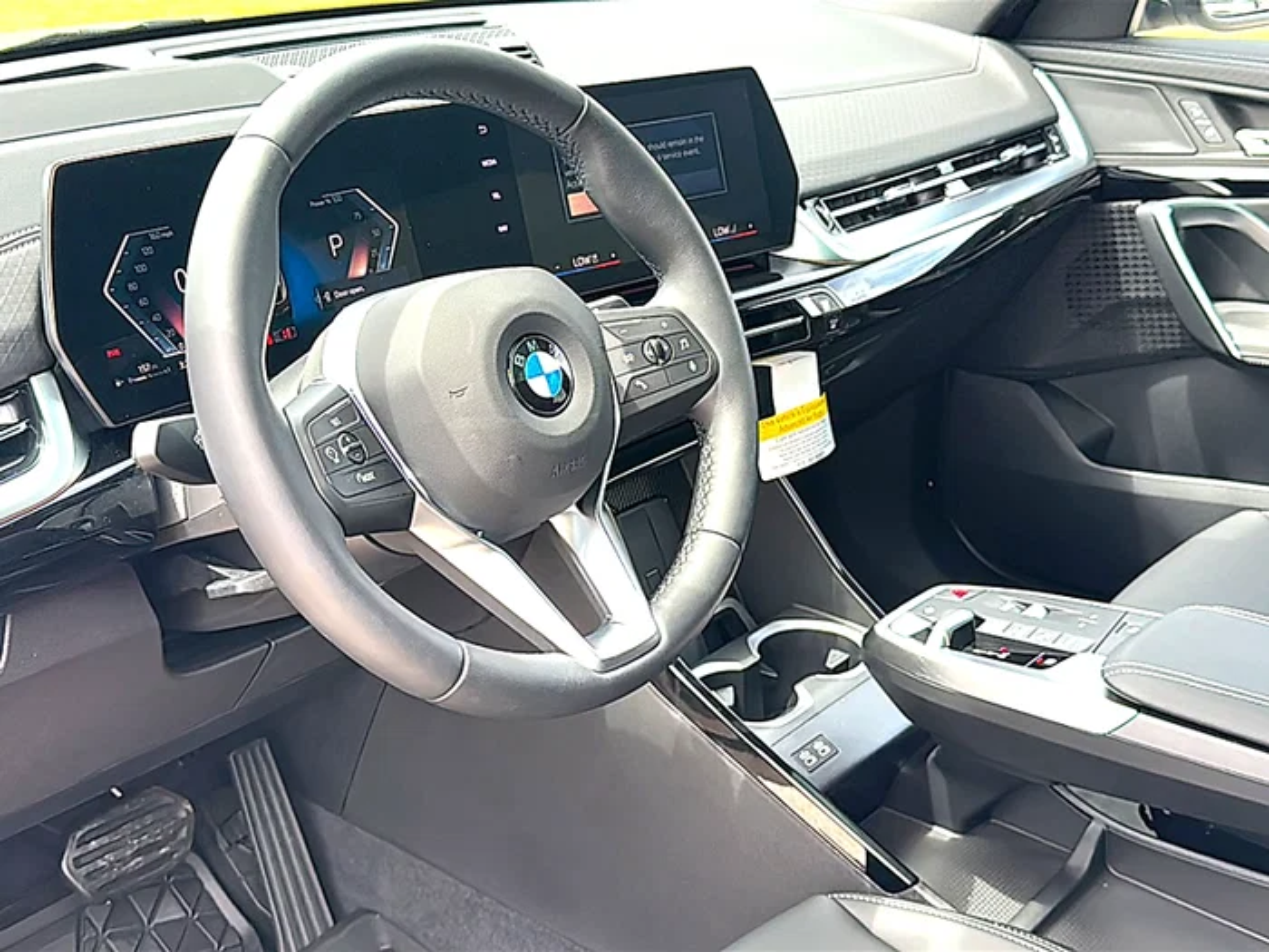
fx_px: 1356
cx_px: 634
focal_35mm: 37
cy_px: 476
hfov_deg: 50.1
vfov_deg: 38.7
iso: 125
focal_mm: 6.86
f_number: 1.78
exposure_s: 1/571
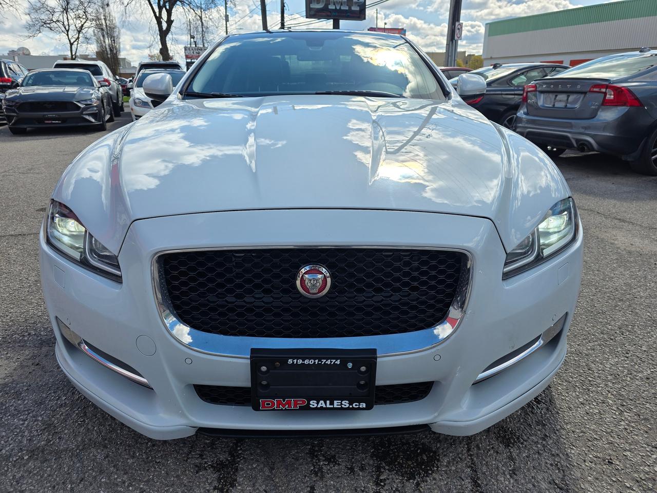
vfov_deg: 58.9
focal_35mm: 23
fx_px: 437
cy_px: 246
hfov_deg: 73.9
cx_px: 328
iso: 80
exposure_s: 1/5296
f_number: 1.7
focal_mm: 6.3
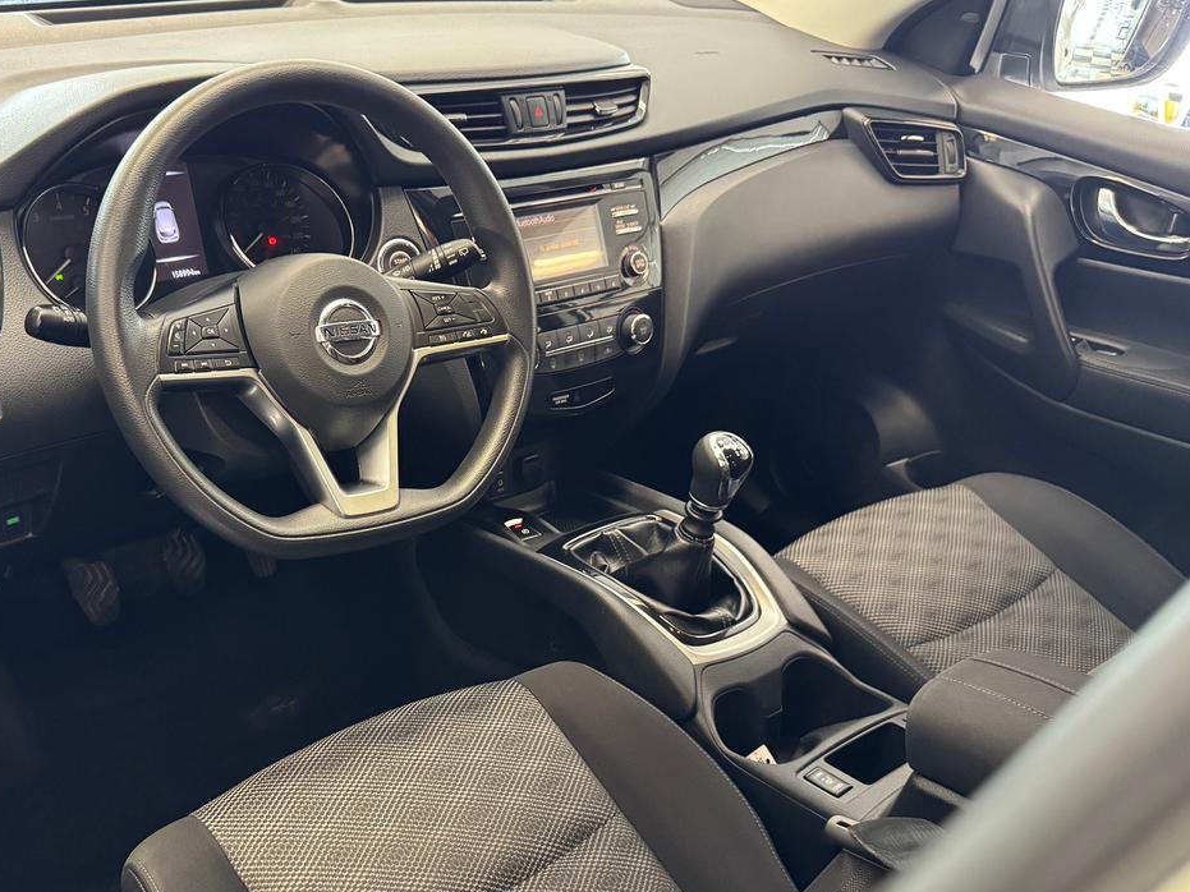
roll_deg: -5.9
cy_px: 573
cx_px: 412
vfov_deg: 42.5
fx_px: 1134
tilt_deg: -34.0
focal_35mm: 33
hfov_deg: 54.4
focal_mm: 6.76
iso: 800
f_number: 1.78
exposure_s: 1/60
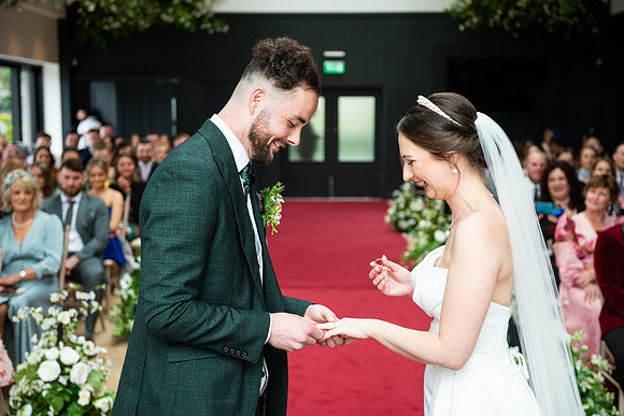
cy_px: 208
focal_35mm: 55
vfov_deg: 24.6
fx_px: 954
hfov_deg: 36.2
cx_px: 312
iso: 400
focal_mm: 55
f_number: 3.5
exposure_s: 1/200
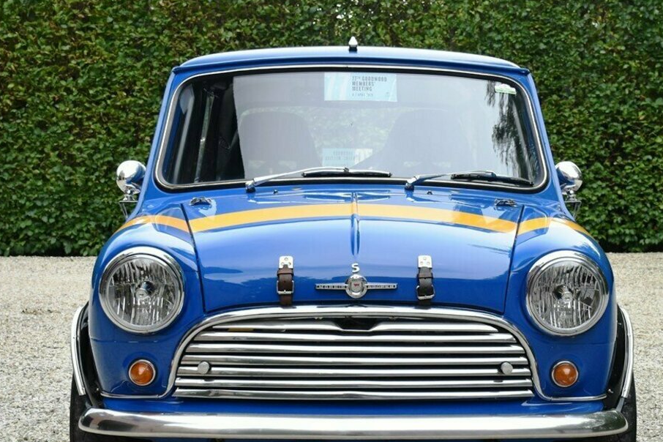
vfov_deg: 25.1
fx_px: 988
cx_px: 348
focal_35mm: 54
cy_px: 277
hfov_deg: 37.1
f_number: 5.6
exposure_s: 1/250
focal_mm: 27
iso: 360
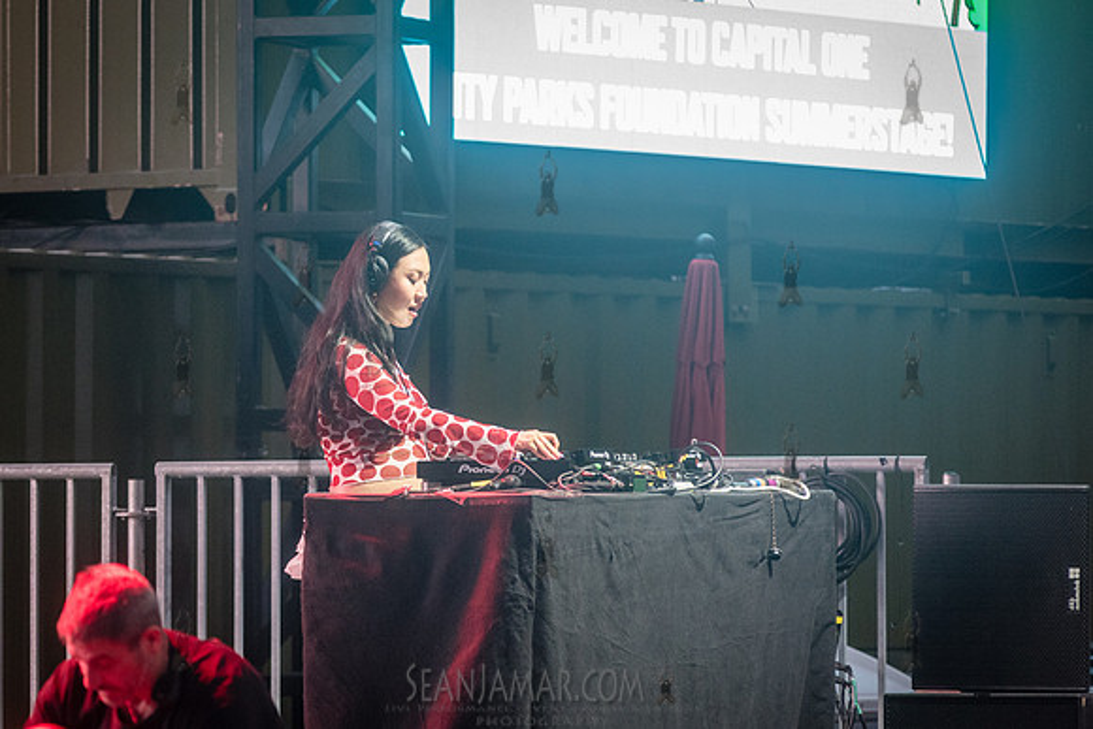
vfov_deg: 5.7
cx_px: 359
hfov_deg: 8.5
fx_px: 7381
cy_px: 361
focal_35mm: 243
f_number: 4.5
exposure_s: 1/160
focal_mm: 170
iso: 2500
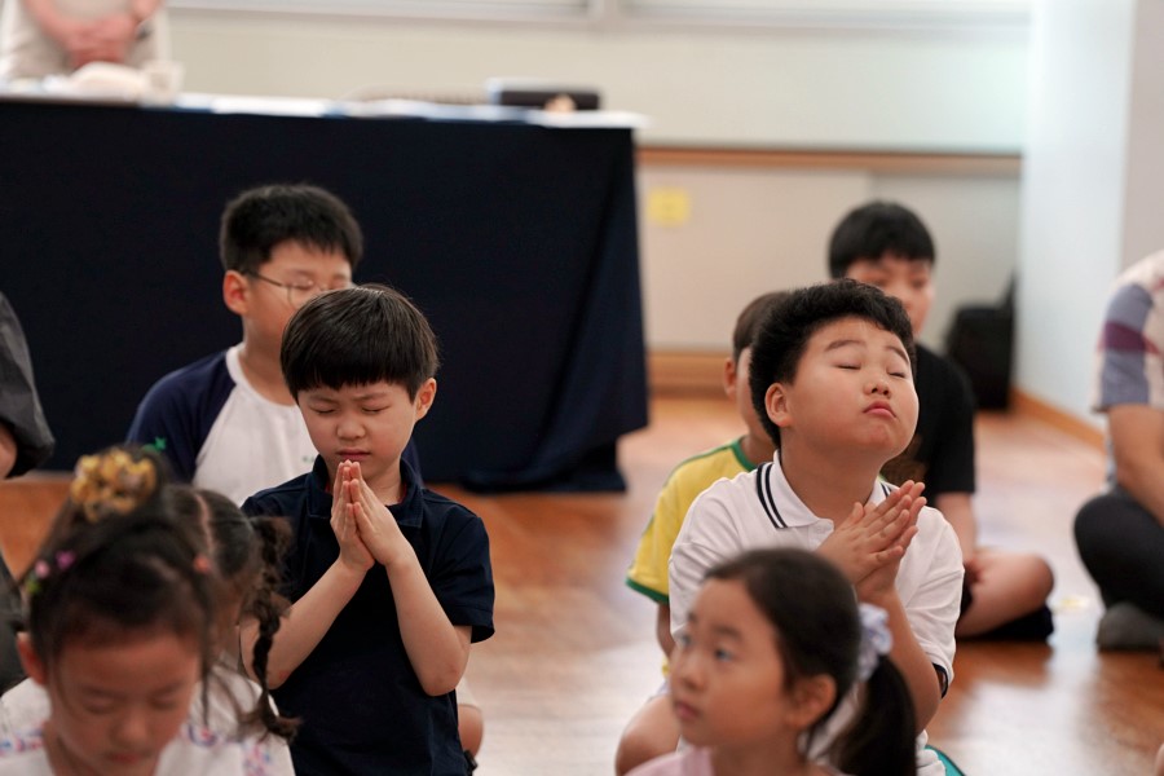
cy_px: 388
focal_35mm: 200
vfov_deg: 6.9
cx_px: 582
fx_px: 6466
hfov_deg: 10.3
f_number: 4
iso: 1600
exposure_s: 1/250
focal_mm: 200
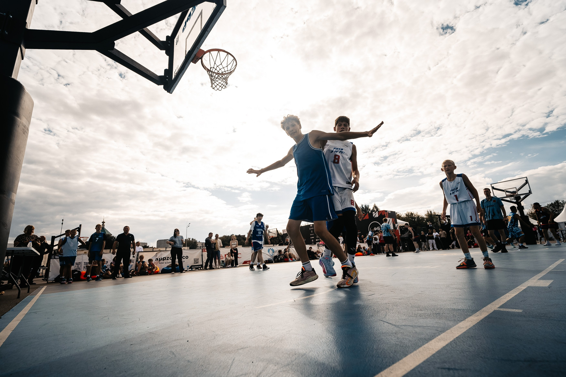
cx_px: 283
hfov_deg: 96.7
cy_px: 188
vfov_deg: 73.7
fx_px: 252
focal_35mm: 16
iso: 400
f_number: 3.5
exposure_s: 1/6400
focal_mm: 16
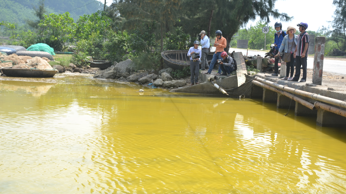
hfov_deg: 21.6
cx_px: 174
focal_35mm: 99
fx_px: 908
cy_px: 87
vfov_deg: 12.2
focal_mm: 62
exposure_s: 1/640
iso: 200
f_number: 5
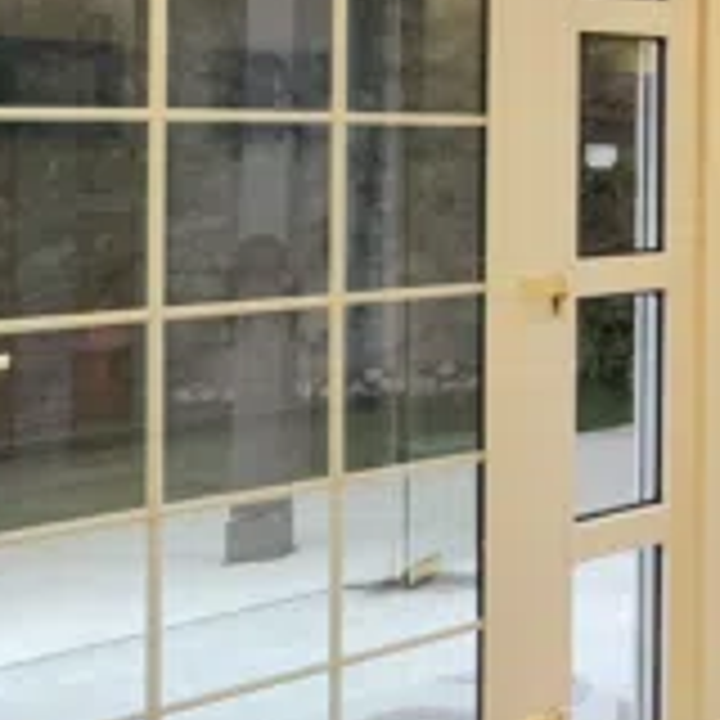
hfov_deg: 20.4
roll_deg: -0.5
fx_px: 1271
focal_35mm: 54
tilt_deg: +0.3
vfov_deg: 30.8
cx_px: 1346
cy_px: 137
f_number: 2.2
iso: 250
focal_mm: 2.22
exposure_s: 1/50
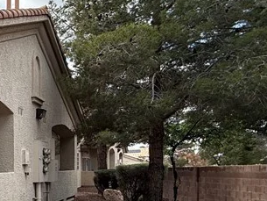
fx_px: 363
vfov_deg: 29.4
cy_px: 187
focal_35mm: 47
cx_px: -151
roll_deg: +1.8
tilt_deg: -0.6
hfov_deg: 26.5
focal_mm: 2.22
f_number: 2.2
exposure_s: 1/726
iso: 50
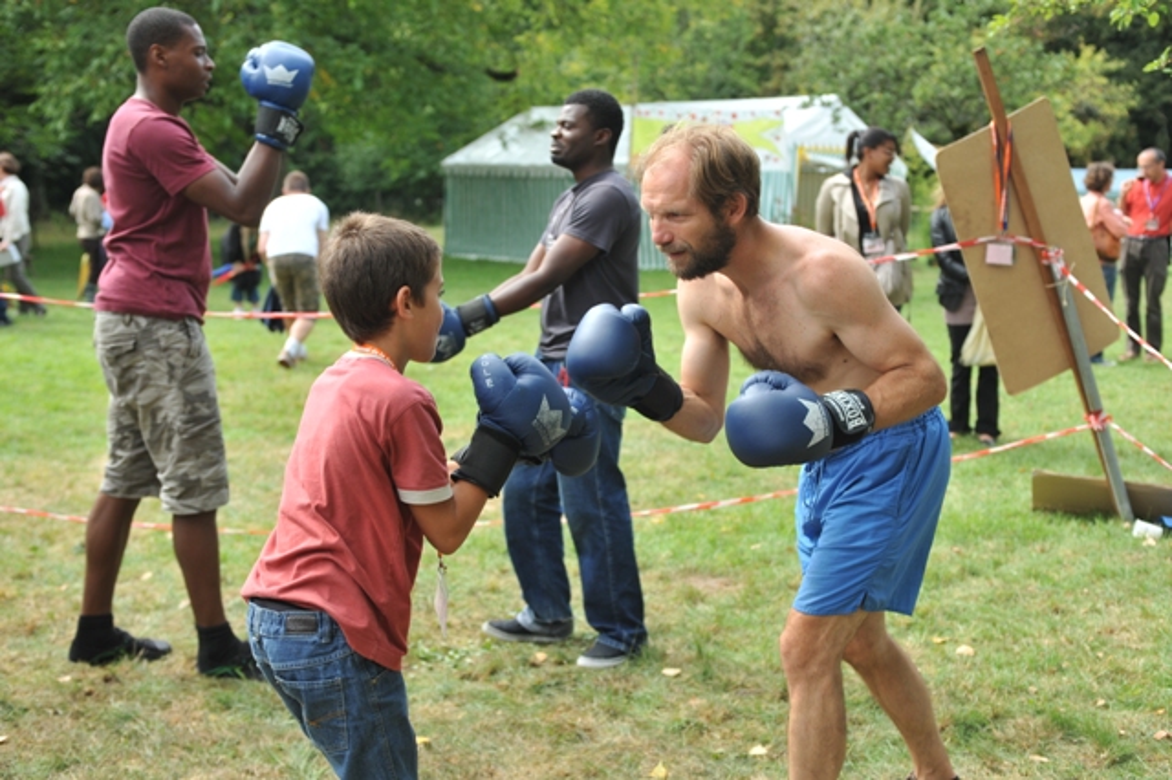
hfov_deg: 41.1
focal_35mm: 48
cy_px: 390
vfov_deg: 28.0
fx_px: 1562
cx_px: 586
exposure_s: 1/500
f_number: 5
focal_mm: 48
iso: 250
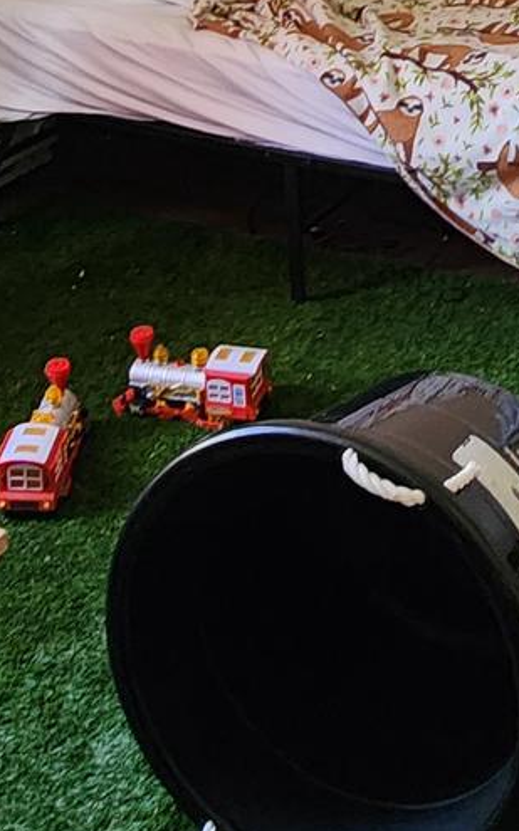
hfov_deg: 22.1
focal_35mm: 57
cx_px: 475
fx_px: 1291
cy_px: 18
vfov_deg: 33.0
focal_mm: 2.2
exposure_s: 1/40
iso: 320
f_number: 2.2
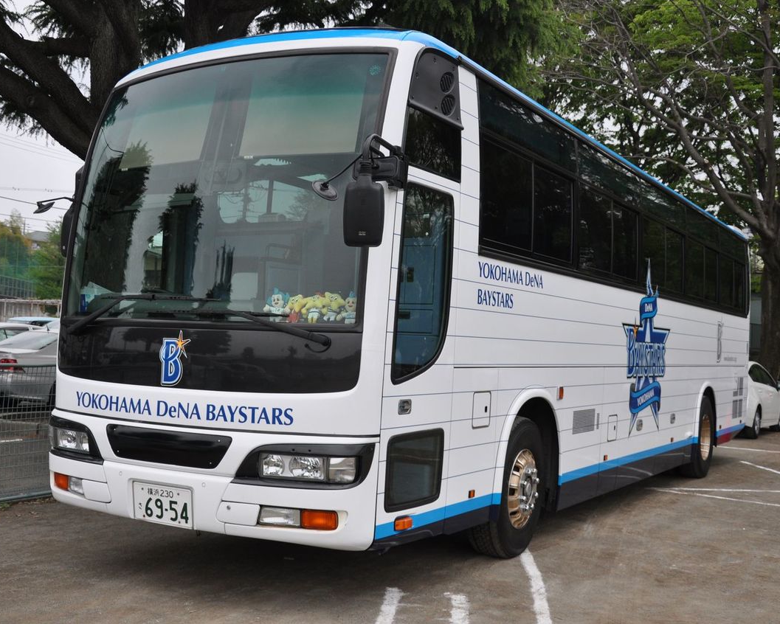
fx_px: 983
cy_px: 313
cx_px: 355
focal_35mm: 43
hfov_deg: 43.2
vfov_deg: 35.2
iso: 400
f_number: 5.6
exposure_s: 1/1600
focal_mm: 25
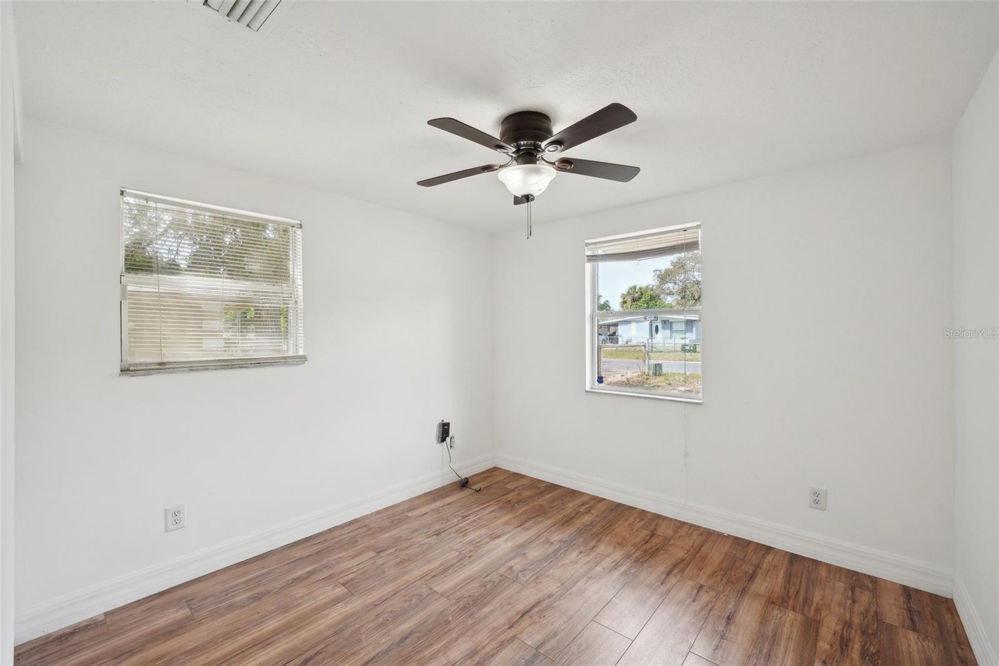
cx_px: 500
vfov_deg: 77.3
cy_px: 333
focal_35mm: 15
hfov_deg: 100.4
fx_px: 416
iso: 400
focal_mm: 15
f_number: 8
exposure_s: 1/80
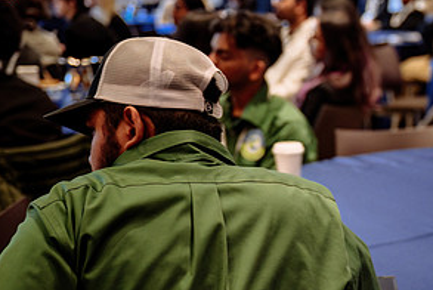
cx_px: 426
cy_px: 223
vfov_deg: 16.0
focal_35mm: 85
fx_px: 1023
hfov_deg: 23.0
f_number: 2.8
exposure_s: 1/100
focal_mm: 43
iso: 500
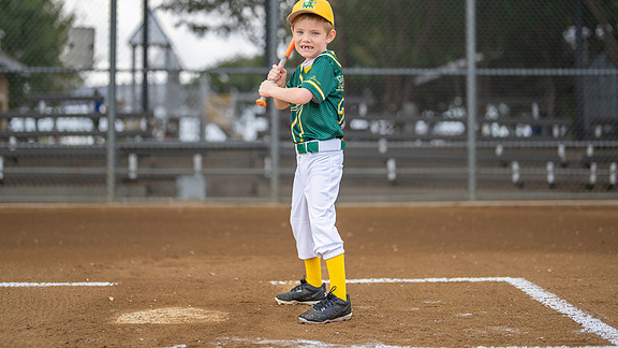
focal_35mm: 67
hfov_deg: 31.4
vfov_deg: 17.9
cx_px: 293
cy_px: 103
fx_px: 1098
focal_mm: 50
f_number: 1.2
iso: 200
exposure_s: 1/3200
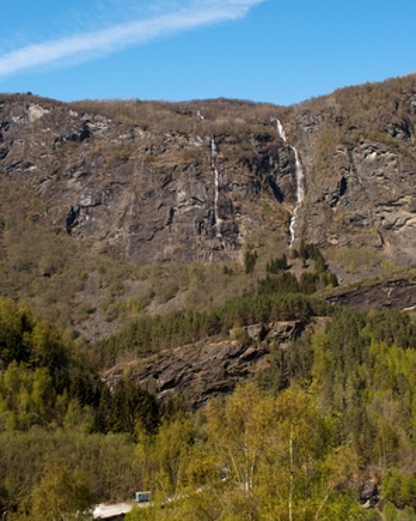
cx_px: 207
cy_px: 272
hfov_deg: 36.5
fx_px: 631
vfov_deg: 44.8
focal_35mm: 41
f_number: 5
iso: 100
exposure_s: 1/640
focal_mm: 24
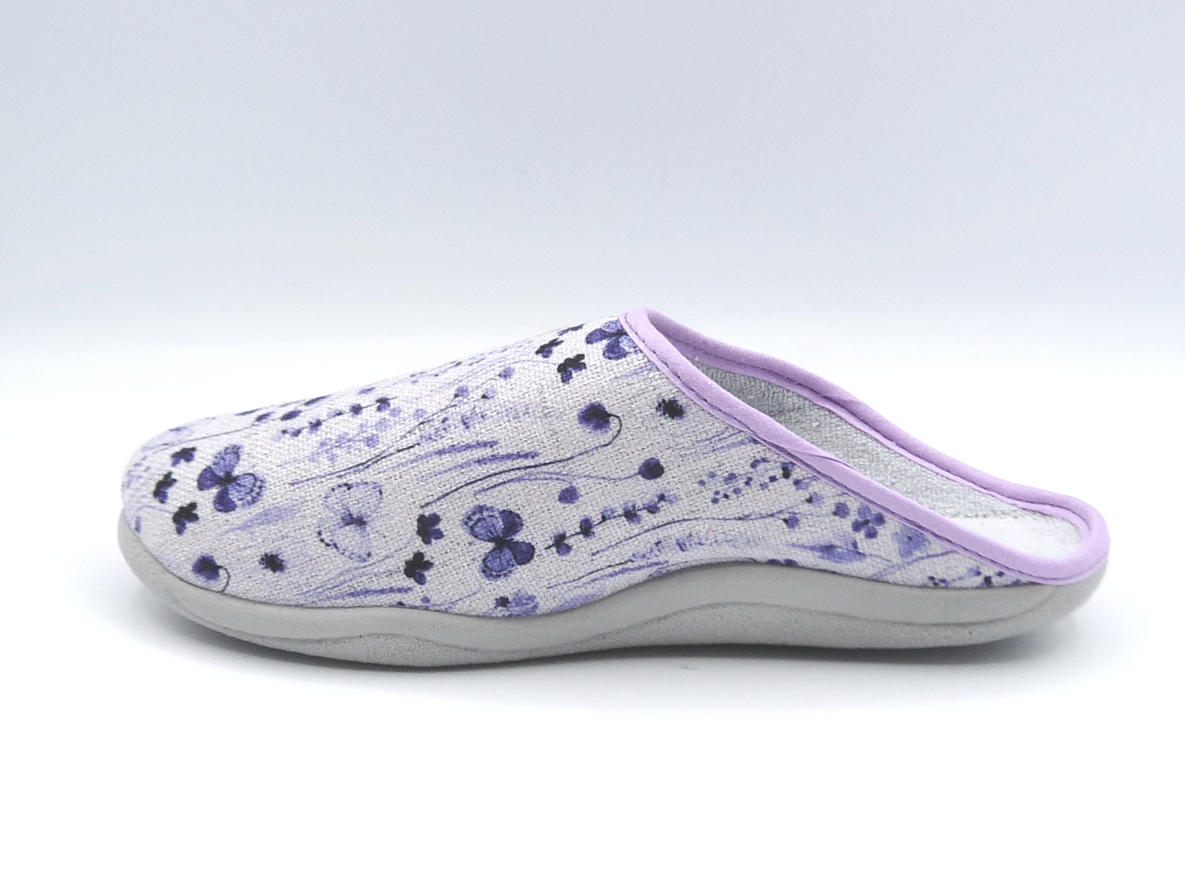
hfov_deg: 39.7
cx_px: 592
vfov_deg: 30.3
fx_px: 1643
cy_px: 444
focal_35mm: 48
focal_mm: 4.8
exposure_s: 1/200
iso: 100
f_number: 4.5
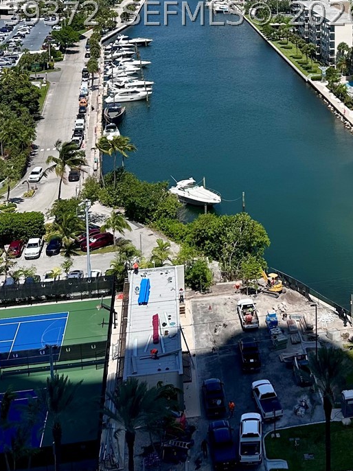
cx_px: 325
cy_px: 14
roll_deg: -1.2
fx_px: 762
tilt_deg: -7.2
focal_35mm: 56
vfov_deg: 32.0
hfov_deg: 25.2
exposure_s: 1/7042
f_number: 1.78
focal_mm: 6.86
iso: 80
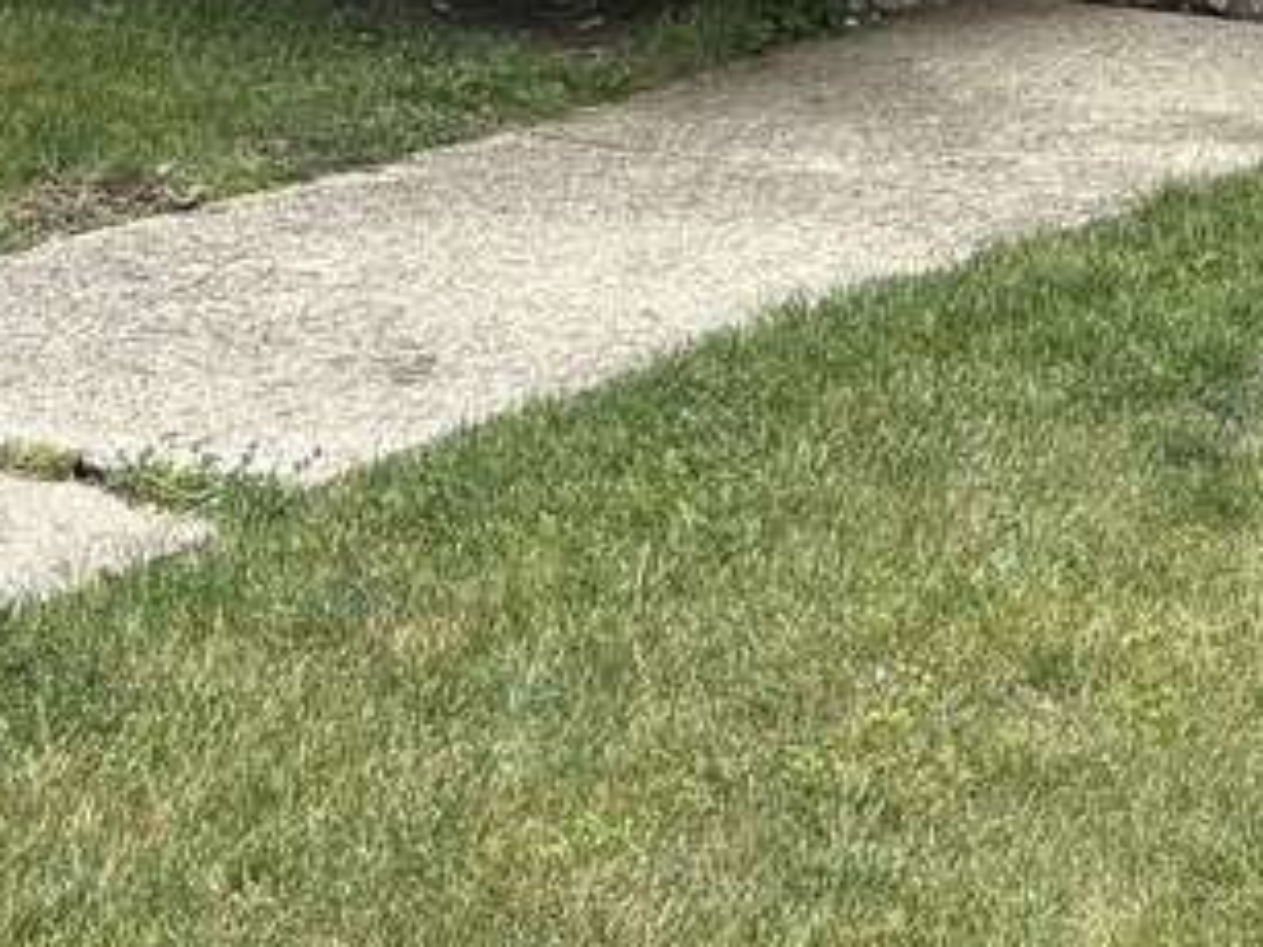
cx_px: 1880
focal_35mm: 122
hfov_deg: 15.0
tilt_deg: +0.3
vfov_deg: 11.1
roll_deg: -0.4
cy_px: -914
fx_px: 4450
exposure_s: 1/1901
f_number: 1.6
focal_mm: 5.96
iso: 64
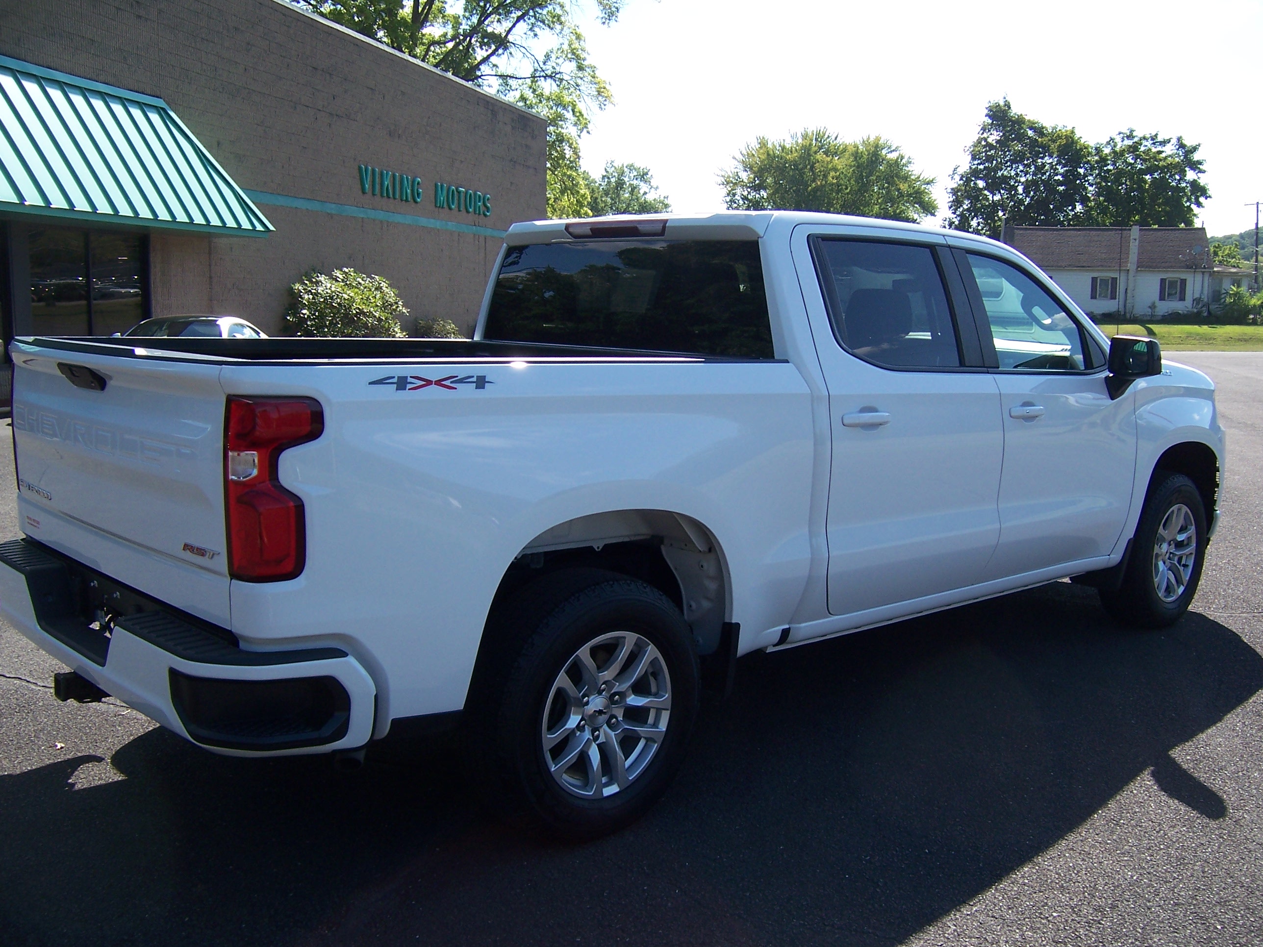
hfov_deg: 55.4
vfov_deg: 42.9
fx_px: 1204
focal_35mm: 33
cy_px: 474
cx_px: 632
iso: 80
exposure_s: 1/500
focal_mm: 5.5
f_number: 3.4
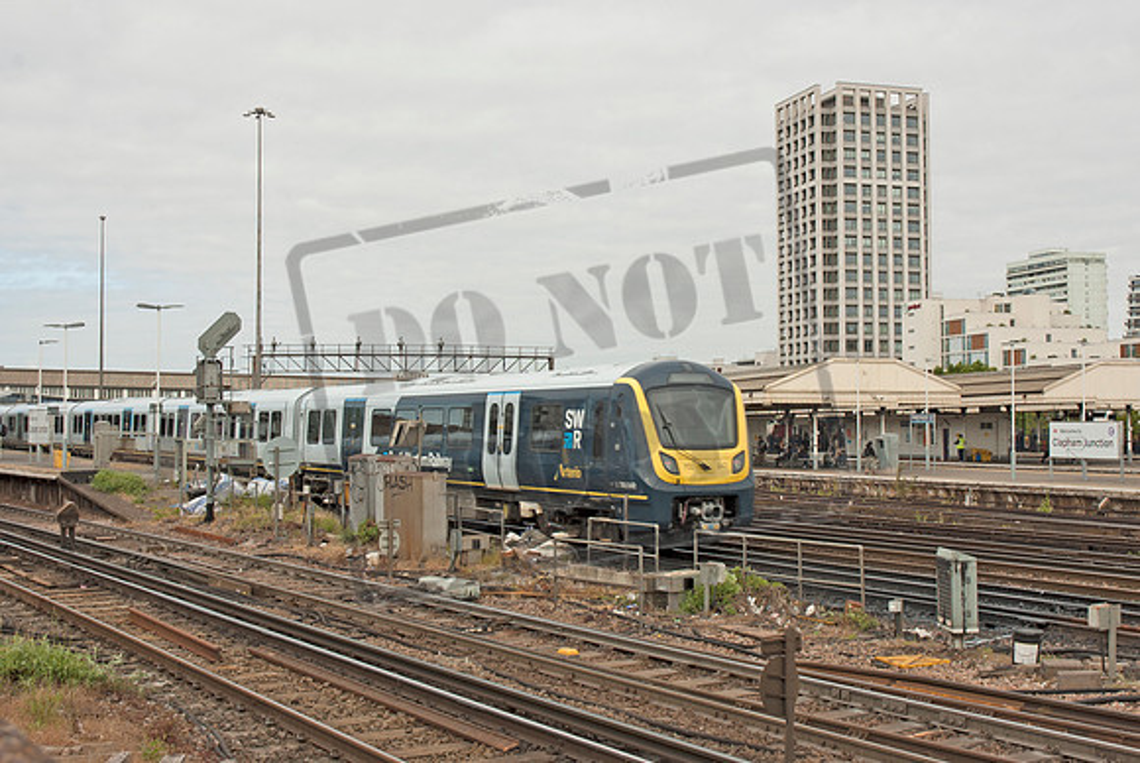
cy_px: 382
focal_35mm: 40
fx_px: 1284
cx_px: 570
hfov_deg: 47.9
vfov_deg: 33.1
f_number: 7.1
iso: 200
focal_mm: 27
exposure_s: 1/200
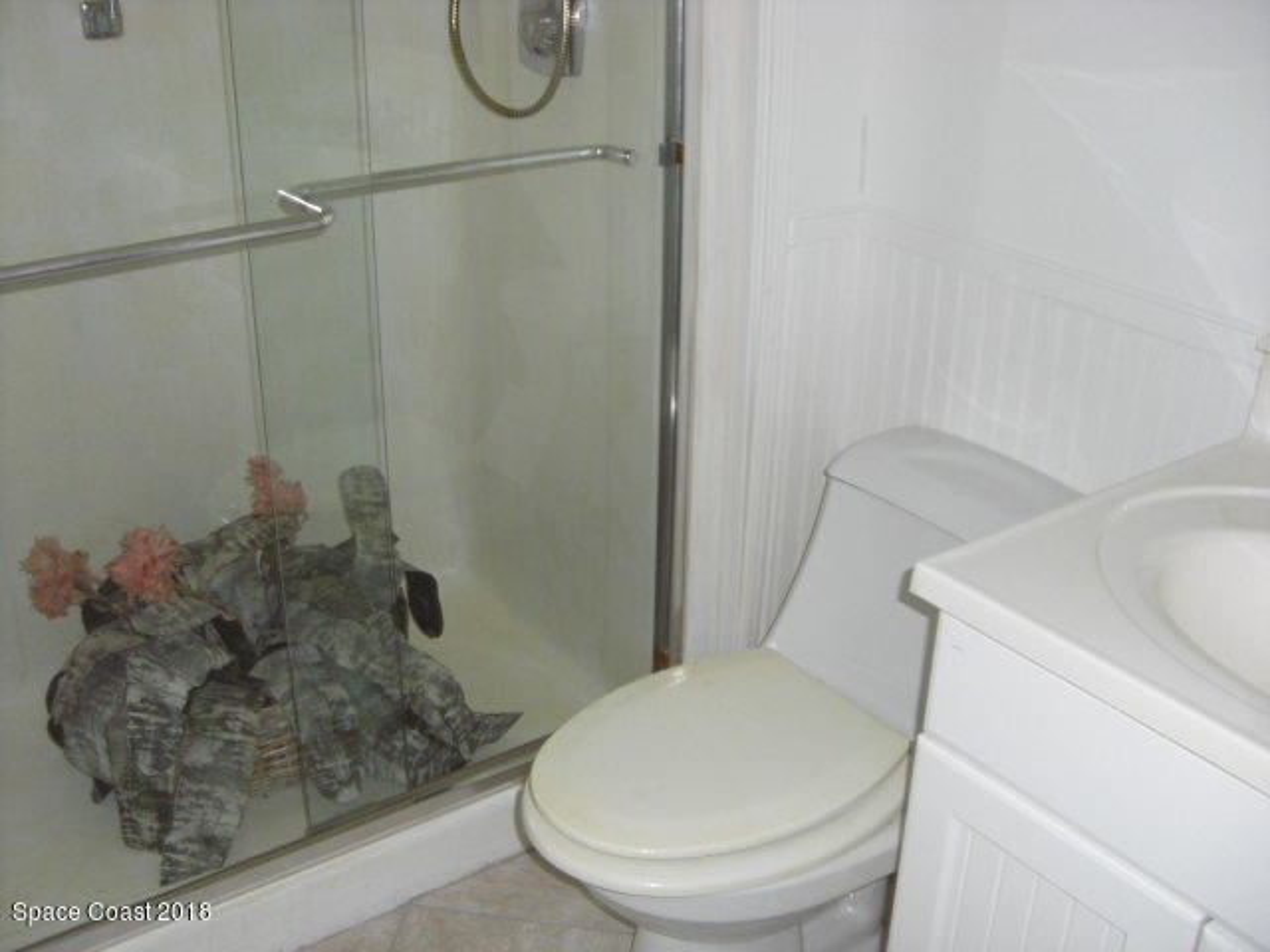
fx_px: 1394
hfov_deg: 49.0
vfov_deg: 37.7
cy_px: 476
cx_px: 635
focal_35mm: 38
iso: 200
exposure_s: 1/60
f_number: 2.7
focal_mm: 6.2
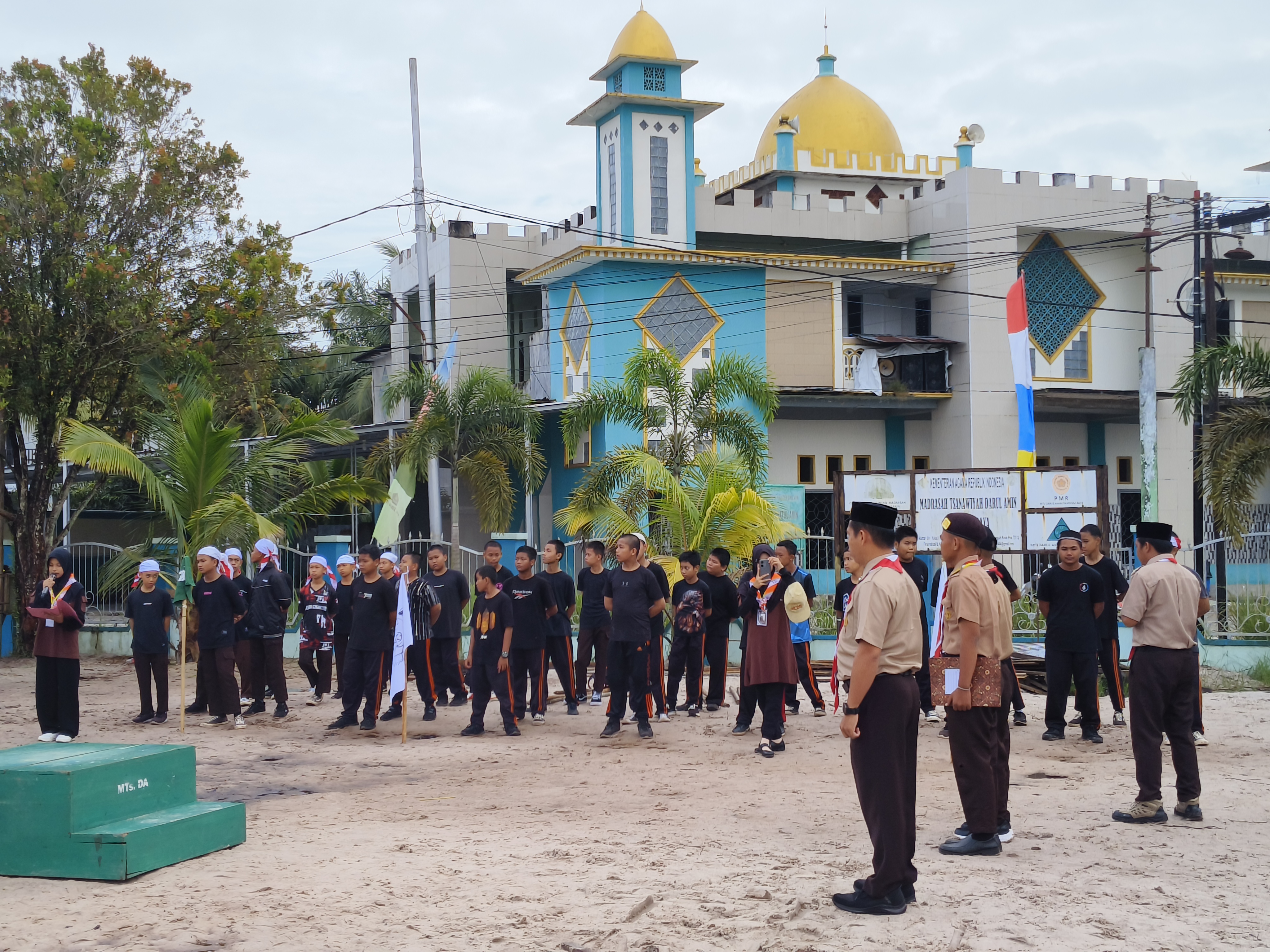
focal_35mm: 46
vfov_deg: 31.5
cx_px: 635
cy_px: 476
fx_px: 1688
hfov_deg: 41.2
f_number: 1.88
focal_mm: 5.56
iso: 50
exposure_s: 1/441
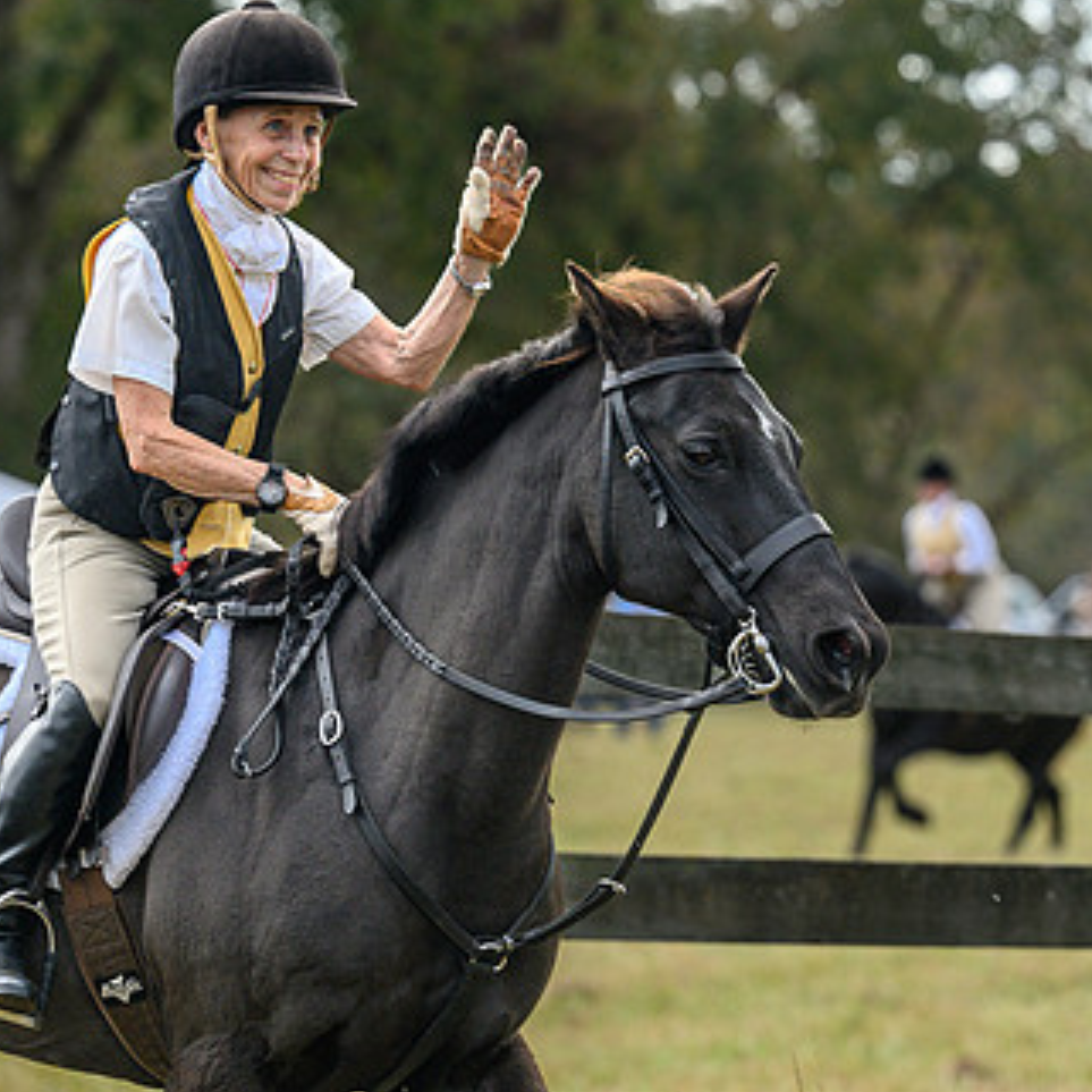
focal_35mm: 218
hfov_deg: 8.0
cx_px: 571
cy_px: 369
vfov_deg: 8.0
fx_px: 7780
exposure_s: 1/1000
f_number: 3.5
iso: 640
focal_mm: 120
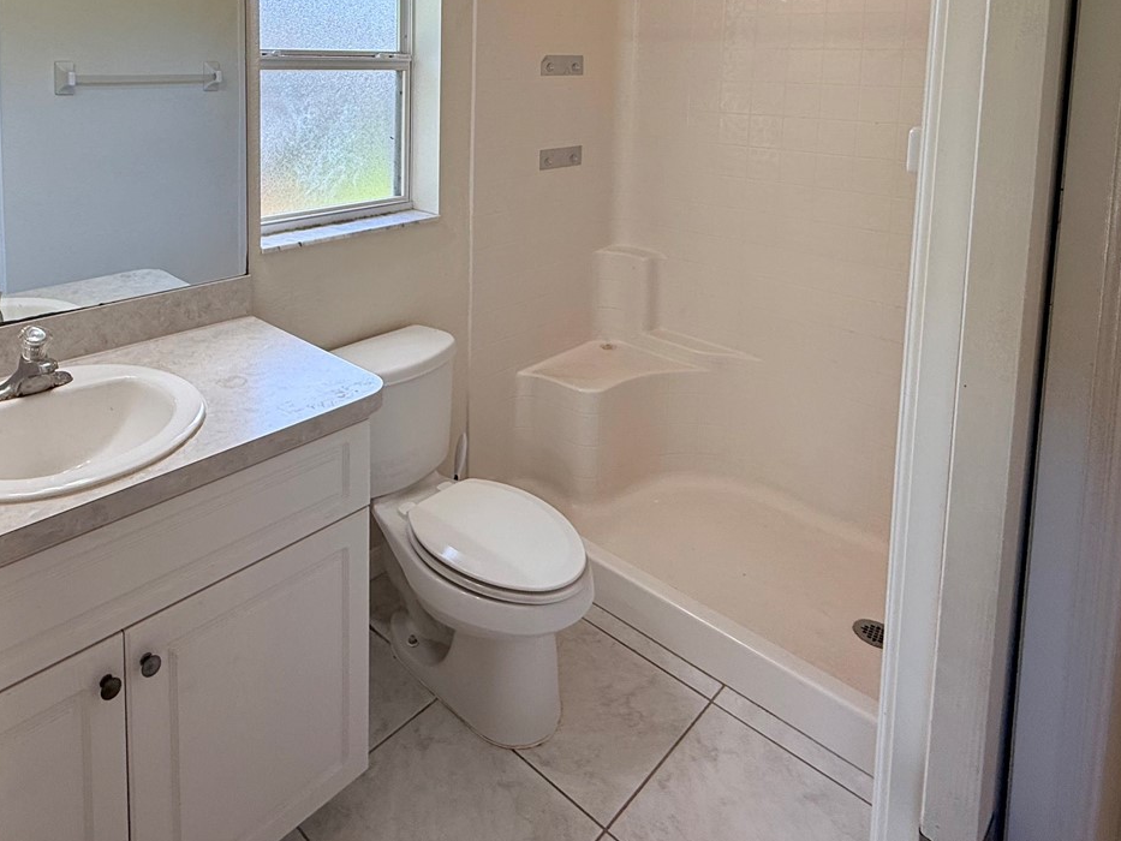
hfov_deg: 70.4
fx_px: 777
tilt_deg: -5.3
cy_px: 129
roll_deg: -0.3
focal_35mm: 24
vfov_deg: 51.9
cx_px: 419
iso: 64
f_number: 2.2
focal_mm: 2.22
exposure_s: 1/164
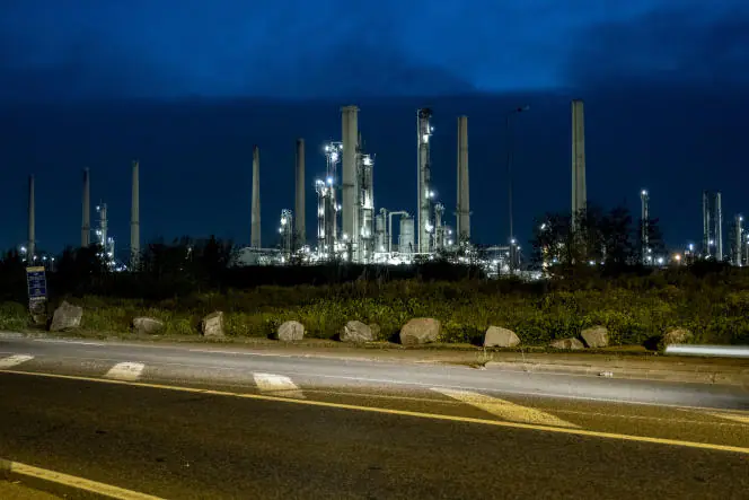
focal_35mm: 41
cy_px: 250
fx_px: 853
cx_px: 374
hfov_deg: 47.4
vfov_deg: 32.6
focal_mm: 27.4
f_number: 2.8
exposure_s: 1/7
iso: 1600
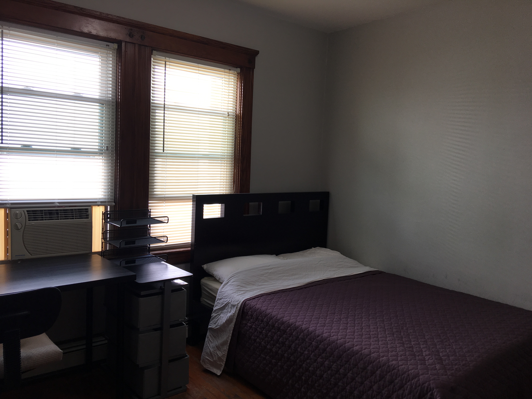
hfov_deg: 61.7
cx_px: 266
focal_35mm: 29
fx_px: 446
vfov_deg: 48.2
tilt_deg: -2.6
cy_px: 200
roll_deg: -2.4
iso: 25
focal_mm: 4.15
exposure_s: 1/40
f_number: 2.2
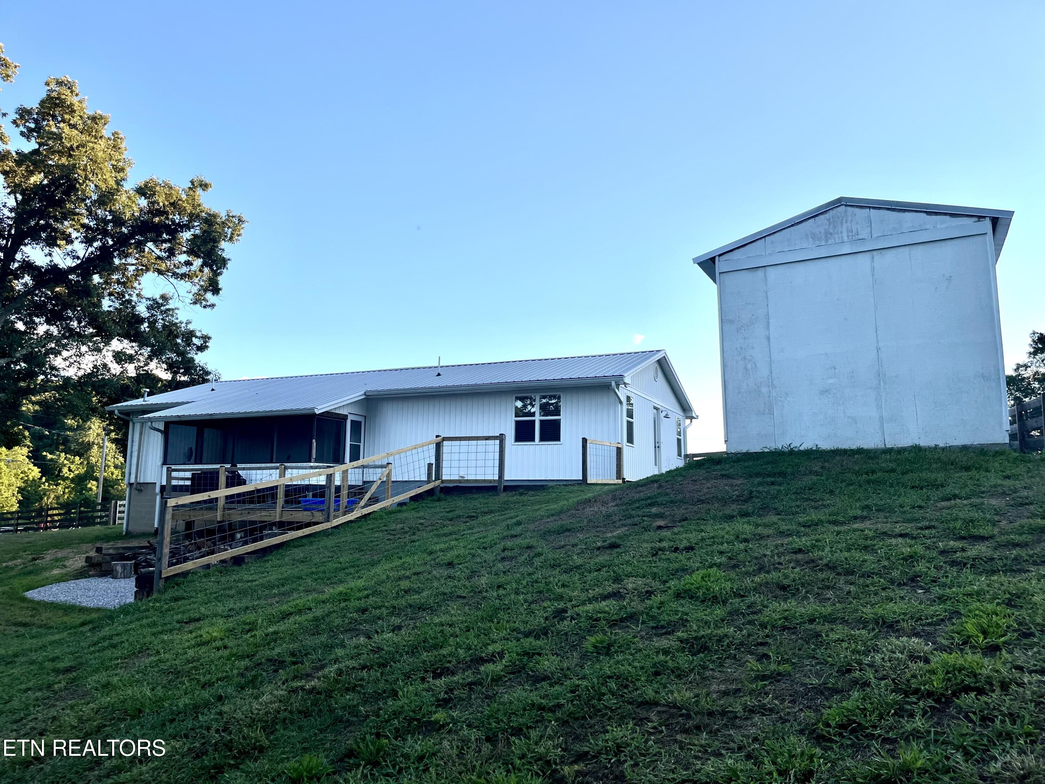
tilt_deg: +7.8
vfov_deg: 53.1
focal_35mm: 26
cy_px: 392
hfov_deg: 67.3
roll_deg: -1.0
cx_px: 522
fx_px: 785
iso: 50
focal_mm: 5.1
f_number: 1.6
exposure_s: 1/1266
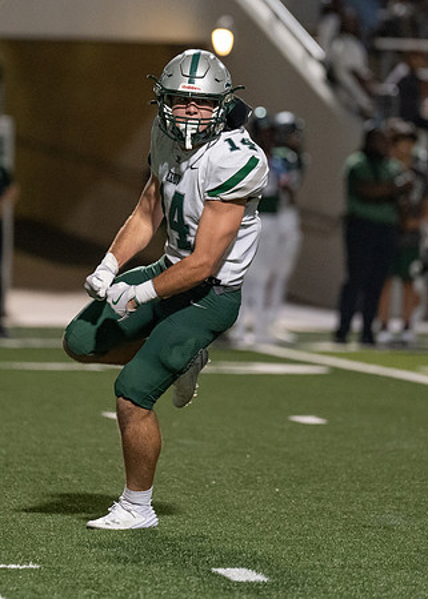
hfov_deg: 3.5
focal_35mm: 408
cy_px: 188
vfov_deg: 4.9
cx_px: 170
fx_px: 6946
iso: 4000
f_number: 2.8
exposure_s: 1/1000
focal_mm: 200
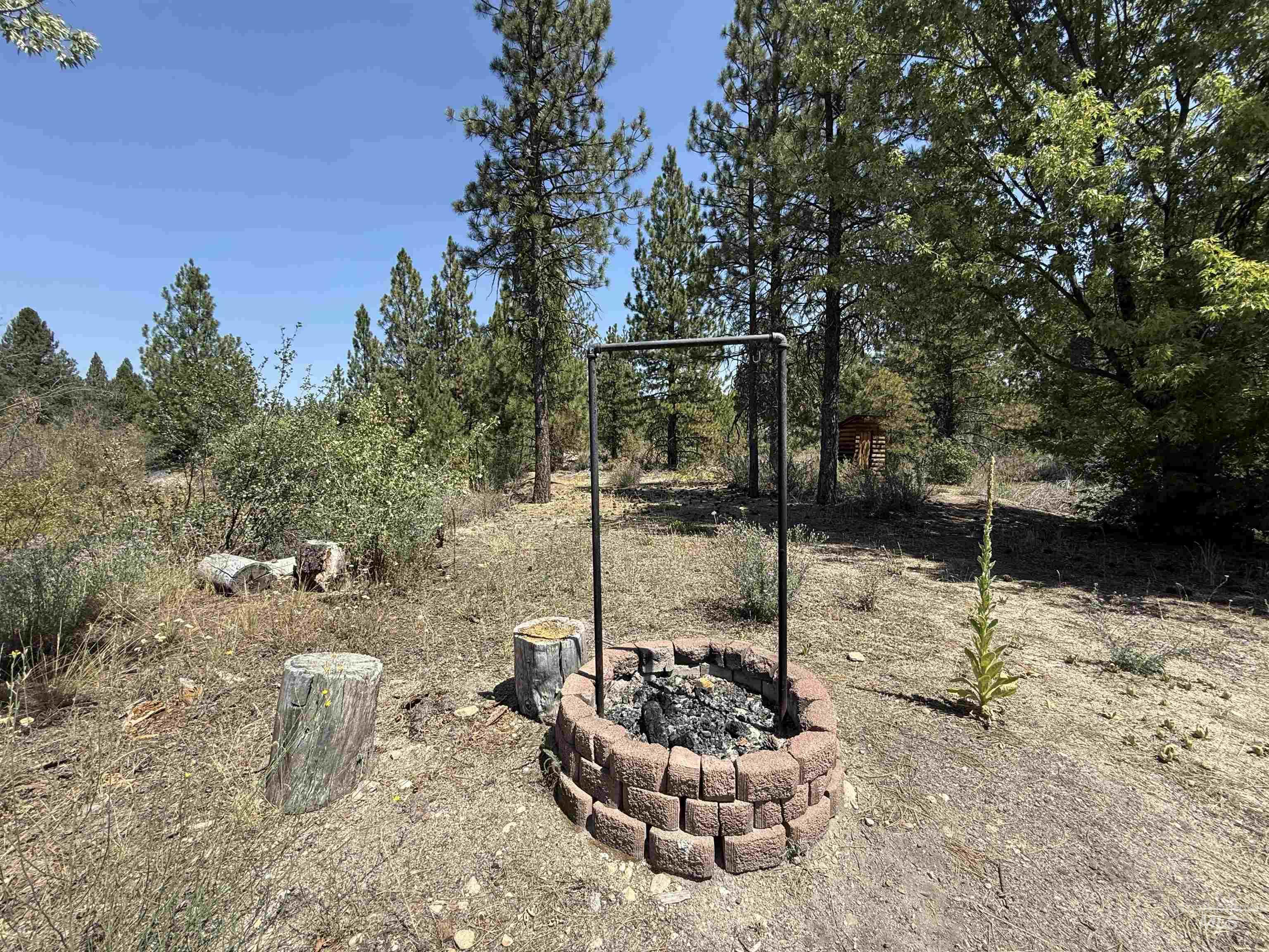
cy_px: 476
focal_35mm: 14
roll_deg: +0.3
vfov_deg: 85.7
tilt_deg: -4.0
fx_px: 513
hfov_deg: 102.1
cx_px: 634
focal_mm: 2.22
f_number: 2.2
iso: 50
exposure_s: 1/1125
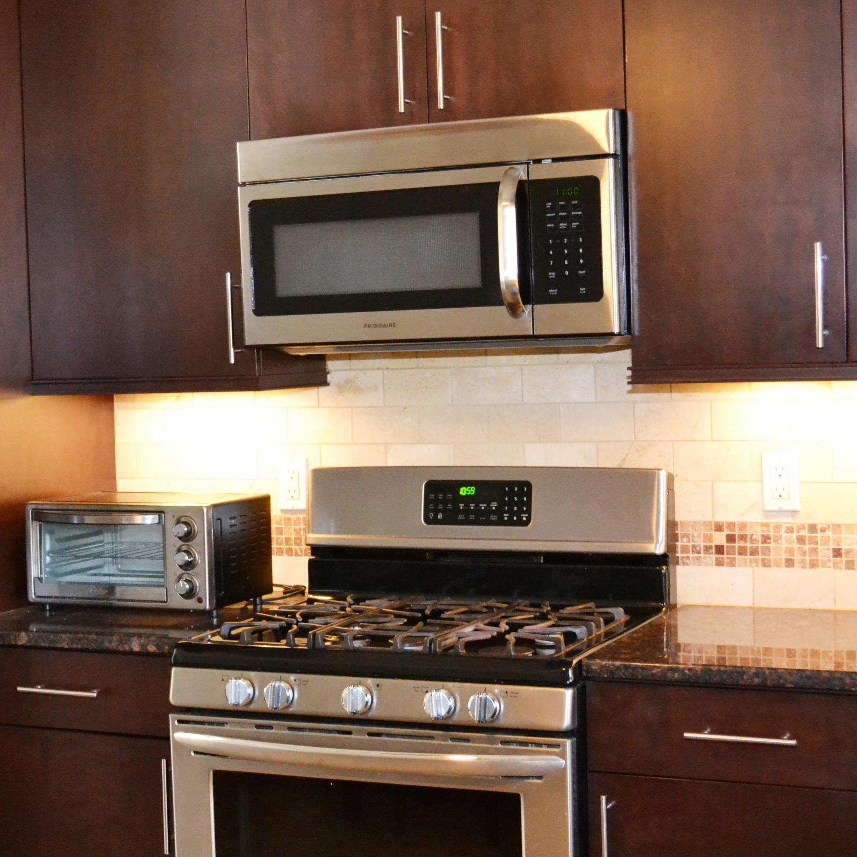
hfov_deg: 26.8
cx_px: 345
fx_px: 1793
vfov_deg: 26.9
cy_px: 430
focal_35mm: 64
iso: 3200
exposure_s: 1/60
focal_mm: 30
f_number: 4.5
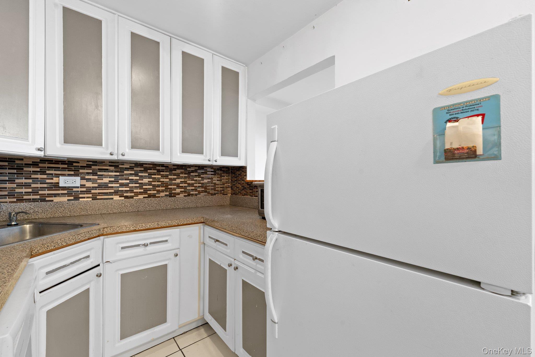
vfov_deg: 81.2
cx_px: 268
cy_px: 178
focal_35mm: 14
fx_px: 208
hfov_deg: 104.3
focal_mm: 14
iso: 800
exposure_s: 1/1.25
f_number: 9
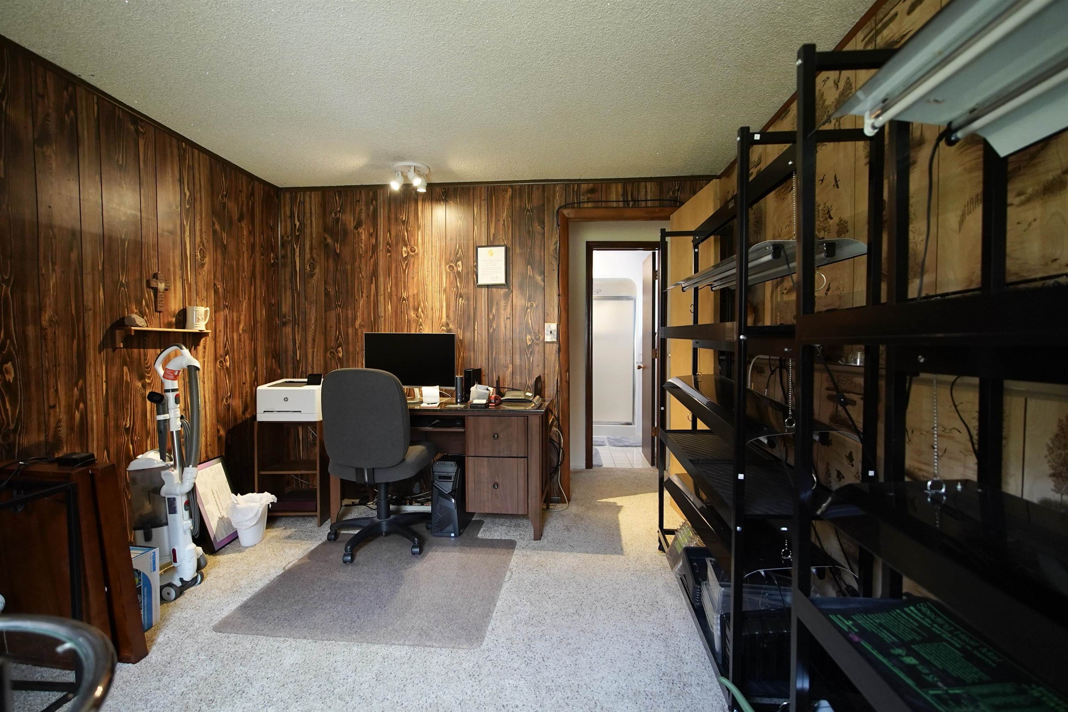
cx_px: 534
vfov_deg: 73.7
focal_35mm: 16
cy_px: 356
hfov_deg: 96.7
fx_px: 475
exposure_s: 1/160
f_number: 2.2
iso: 1600
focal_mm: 11
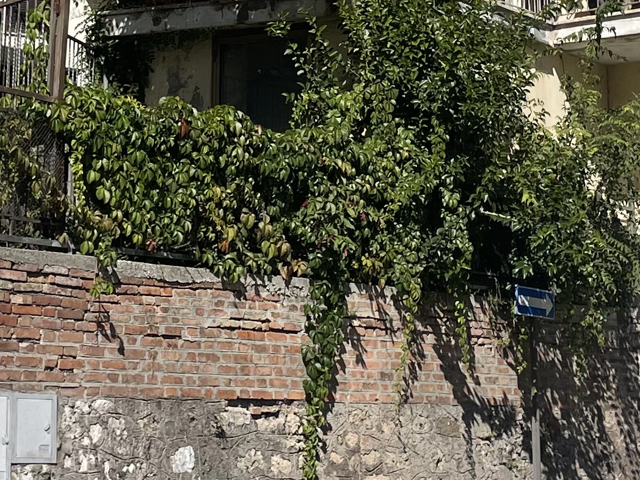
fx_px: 1849
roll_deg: -0.9
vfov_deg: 14.5
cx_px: 219
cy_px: -24
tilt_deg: +13.8
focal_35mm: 100
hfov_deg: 19.6
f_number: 1.6
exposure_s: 1/5051
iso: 32
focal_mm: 4.2
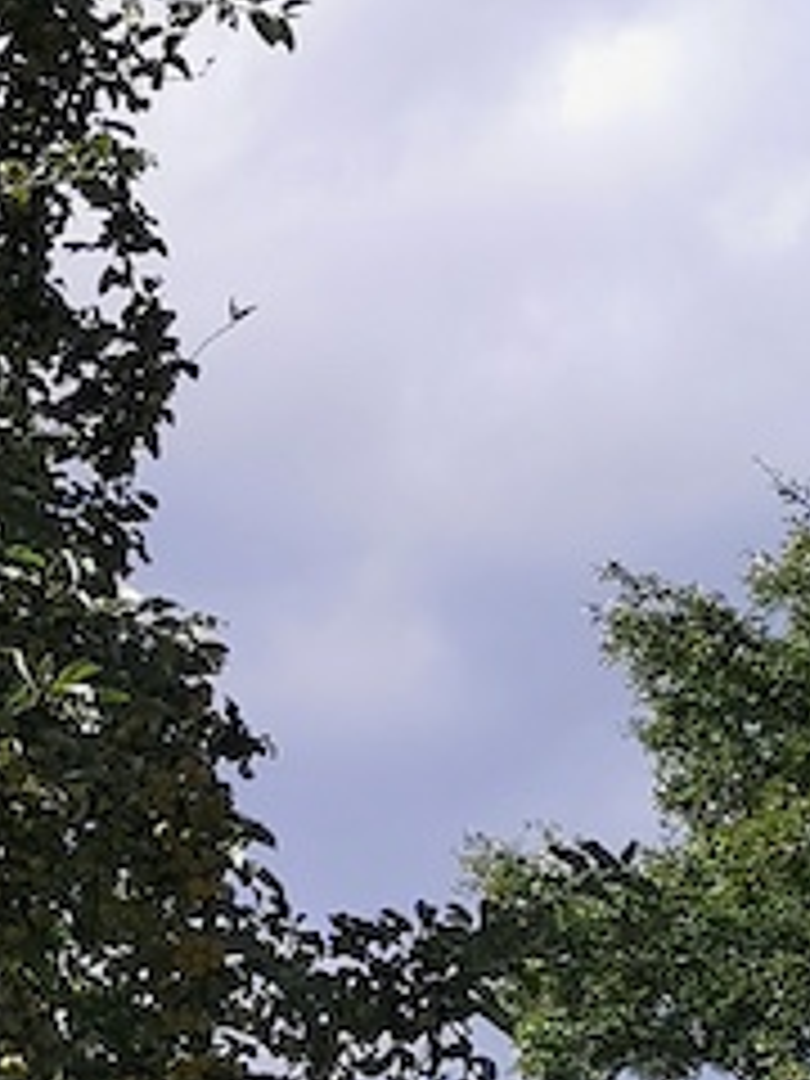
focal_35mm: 160
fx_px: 4992
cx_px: -1125
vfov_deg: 12.3
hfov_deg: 8.5
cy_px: 927
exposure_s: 1/3165
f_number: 1.8
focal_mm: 5.58
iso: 50
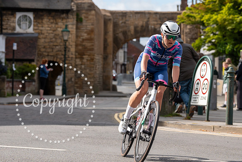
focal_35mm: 139
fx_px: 932
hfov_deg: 14.7
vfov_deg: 9.9
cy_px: 33
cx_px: 182
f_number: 4
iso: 125
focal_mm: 87
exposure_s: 1/1000
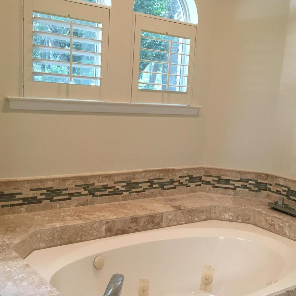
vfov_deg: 37.4
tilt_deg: -10.6
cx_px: 178
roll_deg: -6.4
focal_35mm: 45
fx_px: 435
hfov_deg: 37.4
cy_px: 174
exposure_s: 1/30
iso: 40
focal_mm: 4.15
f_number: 2.2
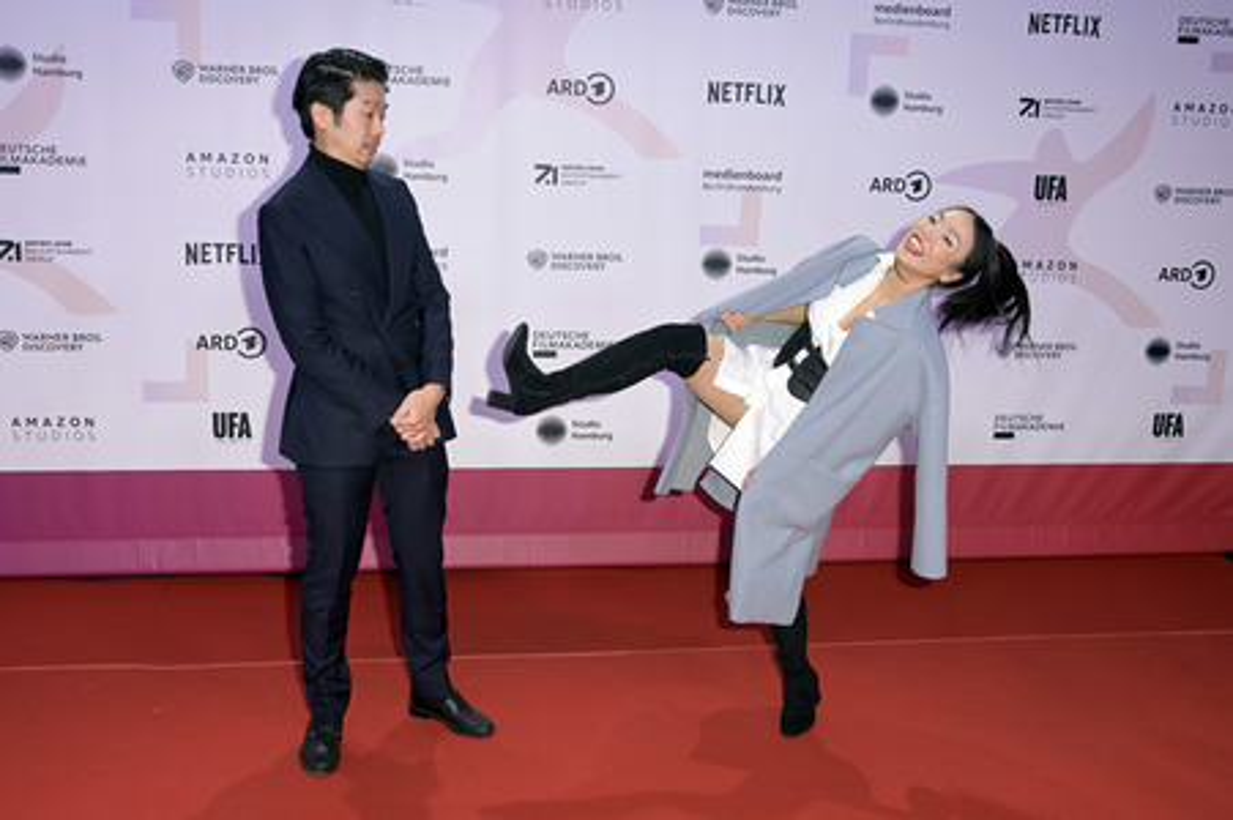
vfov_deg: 38.8
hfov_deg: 55.8
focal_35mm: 34
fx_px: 1164
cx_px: 616
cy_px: 410
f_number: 5.6
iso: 640
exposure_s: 1/250
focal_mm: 34
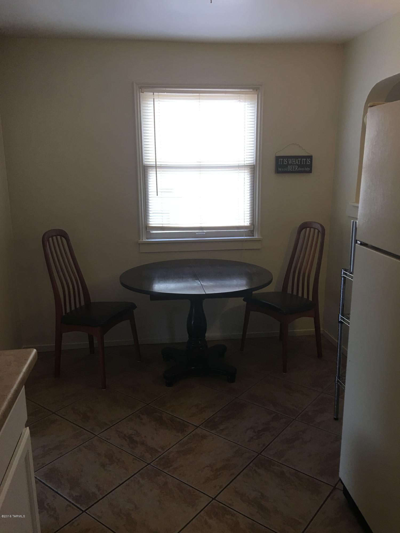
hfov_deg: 48.2
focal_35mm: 29
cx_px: 200
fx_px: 447
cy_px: 266
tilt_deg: -11.3
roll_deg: +0.1
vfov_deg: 61.7
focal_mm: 4.15
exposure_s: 1/33
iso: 32
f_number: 2.2
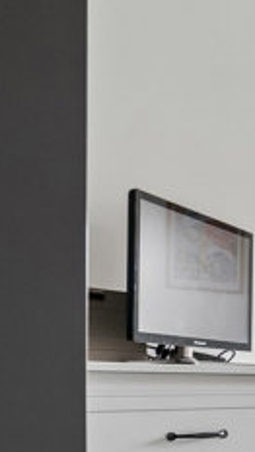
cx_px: 771
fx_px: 779
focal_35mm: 65
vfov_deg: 31.1
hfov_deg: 11.2
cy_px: 393
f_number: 10
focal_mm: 12
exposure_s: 1/2
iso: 320
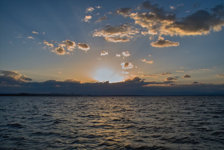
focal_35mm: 31
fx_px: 193
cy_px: 75
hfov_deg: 60.3
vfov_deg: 42.3
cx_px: 112
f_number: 16
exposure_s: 1/40
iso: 100
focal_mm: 18
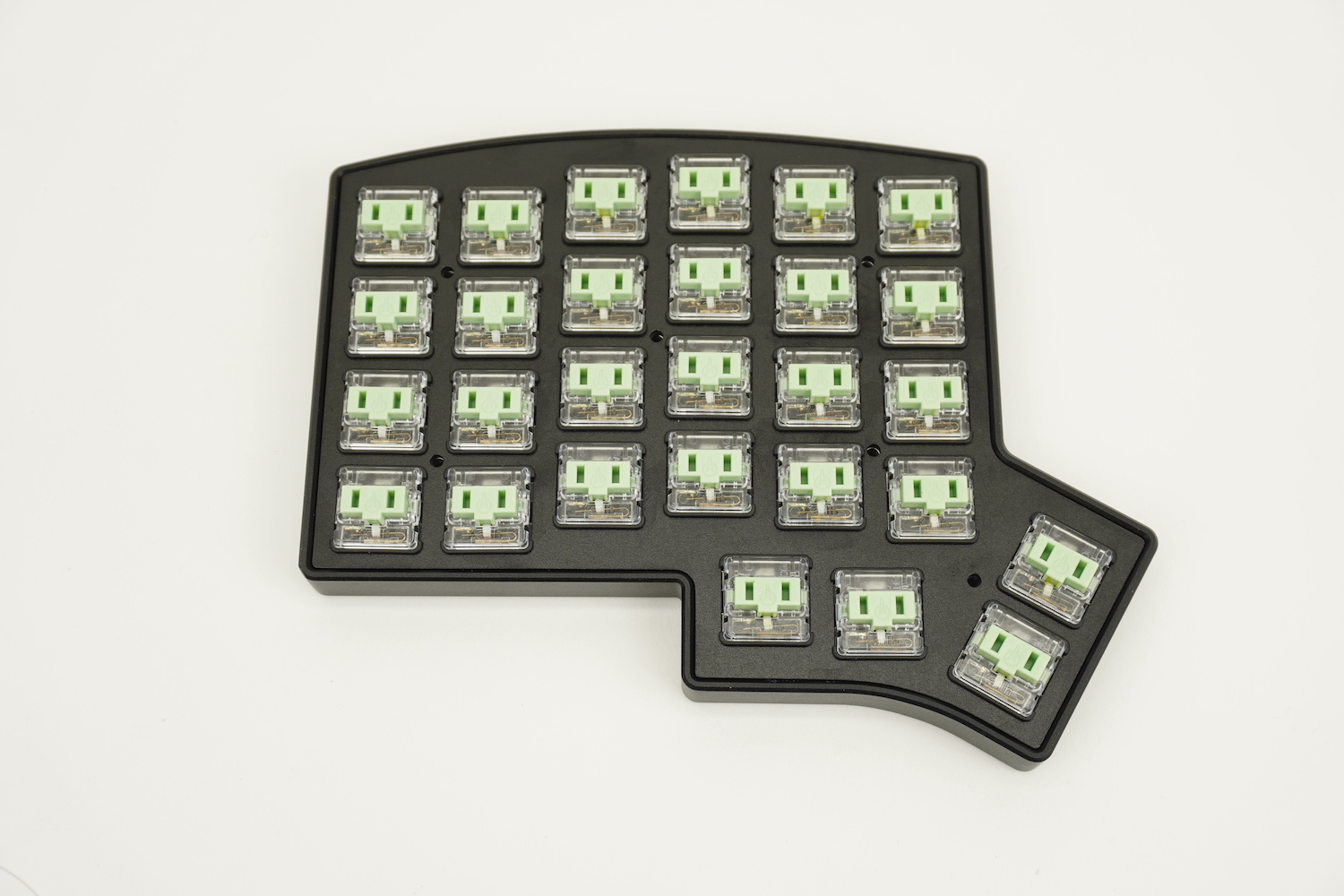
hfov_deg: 45.0
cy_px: 448
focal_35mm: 44
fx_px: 1624
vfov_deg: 30.8
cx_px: 672
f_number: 7.1
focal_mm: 29
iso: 160
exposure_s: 1/125
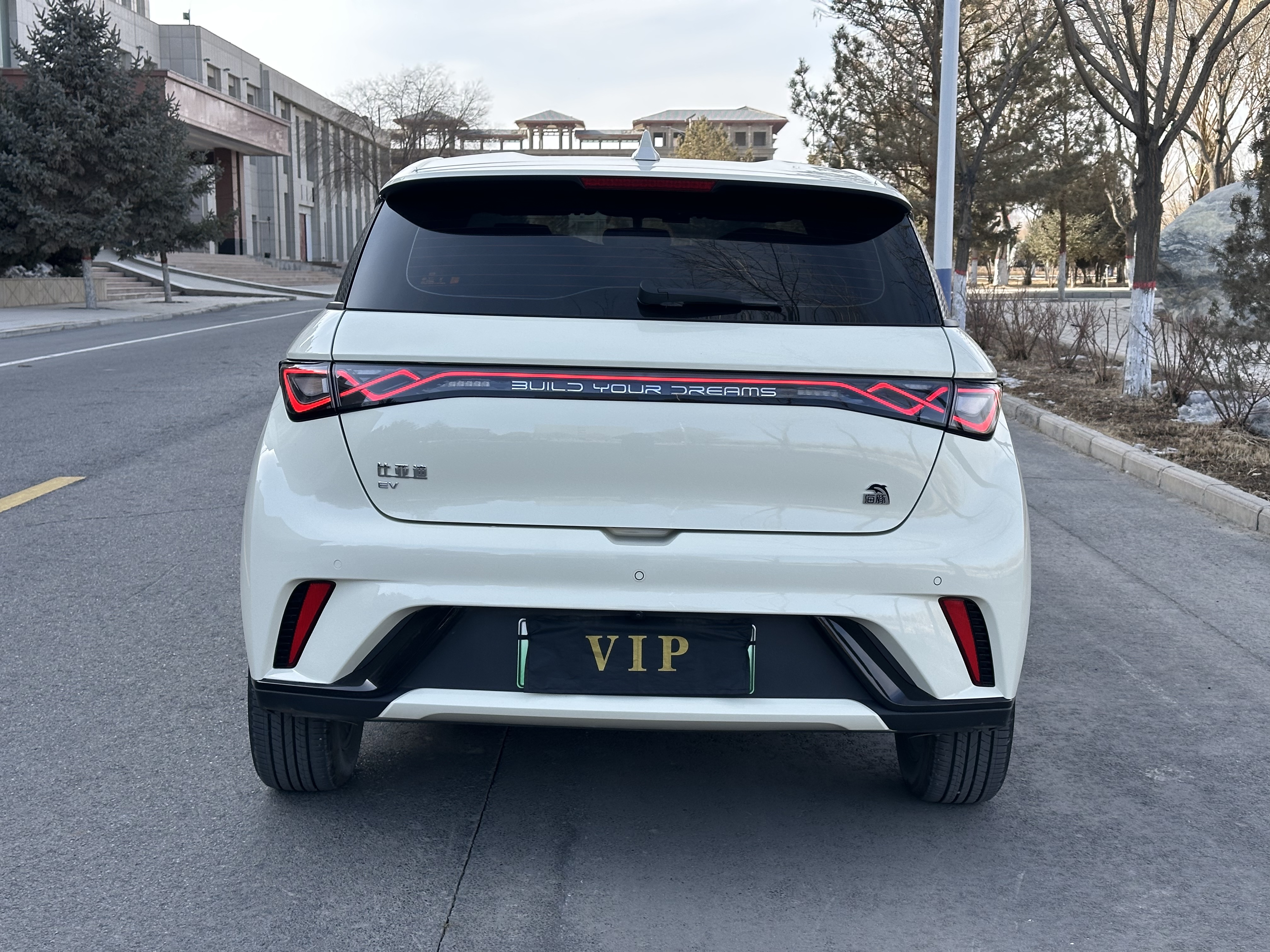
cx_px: 635
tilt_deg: -7.3
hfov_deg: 39.7
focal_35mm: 48
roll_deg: +0.2
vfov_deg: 30.3
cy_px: 476
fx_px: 1761
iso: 64
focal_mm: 6.86
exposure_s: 1/1212
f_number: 1.78
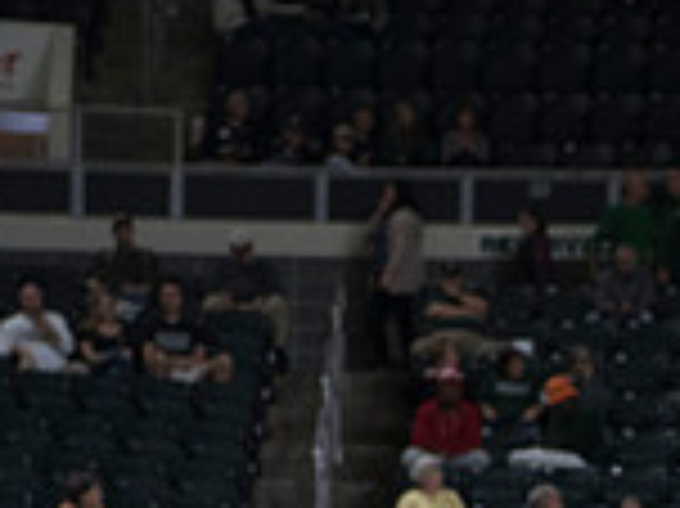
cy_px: 811
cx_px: 594
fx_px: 5084
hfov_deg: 7.6
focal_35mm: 259
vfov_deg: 5.7
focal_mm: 70
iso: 2000
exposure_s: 1/500
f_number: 3.5
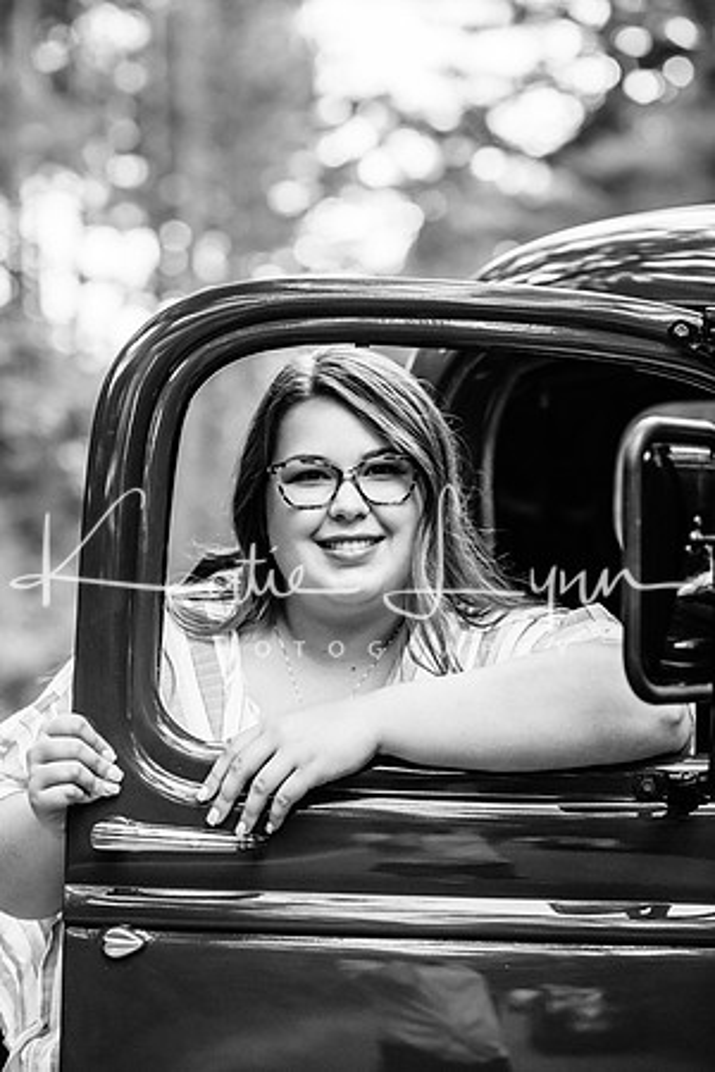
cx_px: 358
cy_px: 536
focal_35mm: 85
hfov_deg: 16.1
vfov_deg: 23.9
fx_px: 2532
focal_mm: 85
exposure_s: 1/320
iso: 640
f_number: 2.8
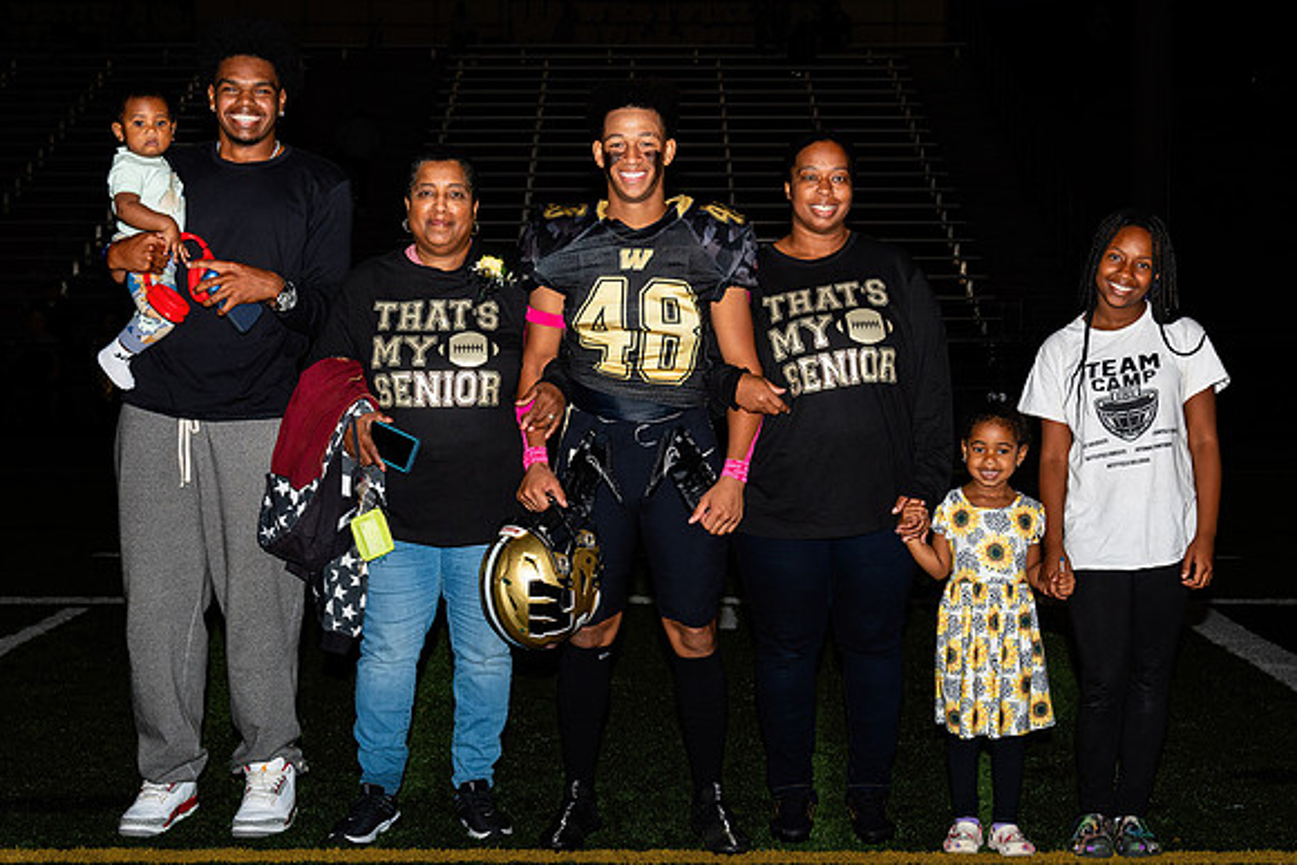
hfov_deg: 33.4
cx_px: 641
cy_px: 432
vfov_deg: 22.7
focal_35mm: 60
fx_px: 2159
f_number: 5
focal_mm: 32
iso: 320
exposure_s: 1/200
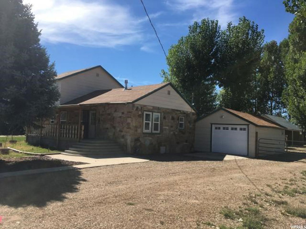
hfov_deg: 61.7
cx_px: 153
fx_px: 256
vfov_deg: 48.2
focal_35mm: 29
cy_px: 114
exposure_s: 1/1709
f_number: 2.2
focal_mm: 4.15
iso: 25
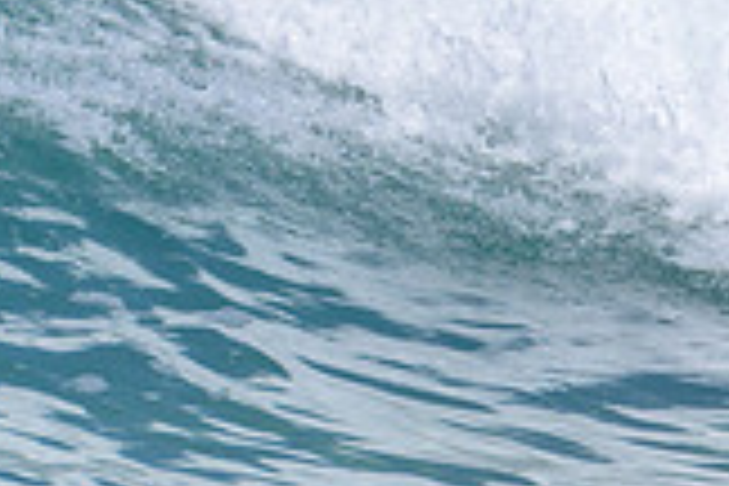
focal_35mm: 2472
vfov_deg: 0.6
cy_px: -369
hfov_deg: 0.8
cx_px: -798
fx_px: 50054
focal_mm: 530
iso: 640
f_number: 11
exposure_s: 1/2000
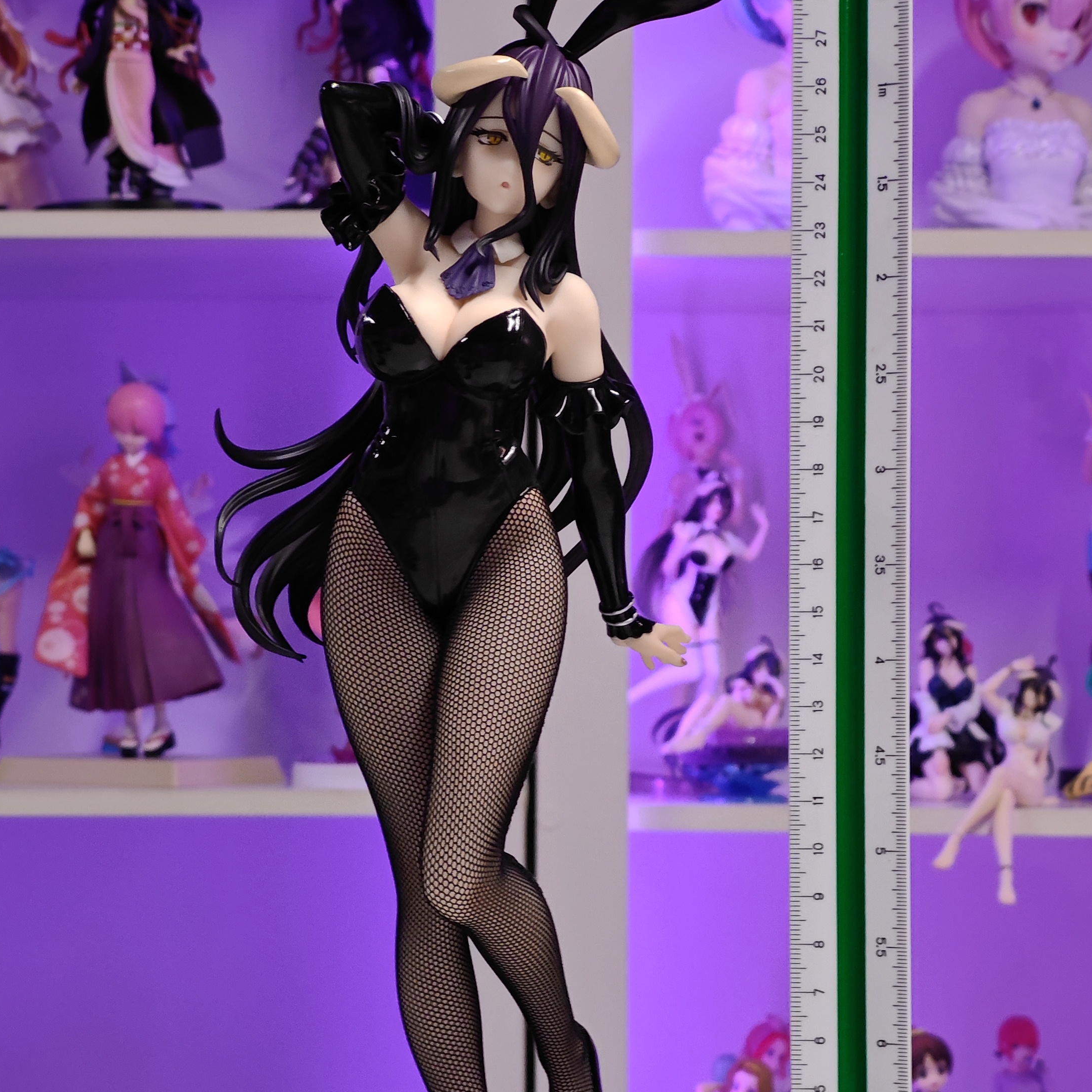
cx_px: 529
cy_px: 661
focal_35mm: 106
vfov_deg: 16.4
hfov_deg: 16.4
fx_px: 3783
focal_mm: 7.48
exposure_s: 1/18.4
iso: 400
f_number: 2.4
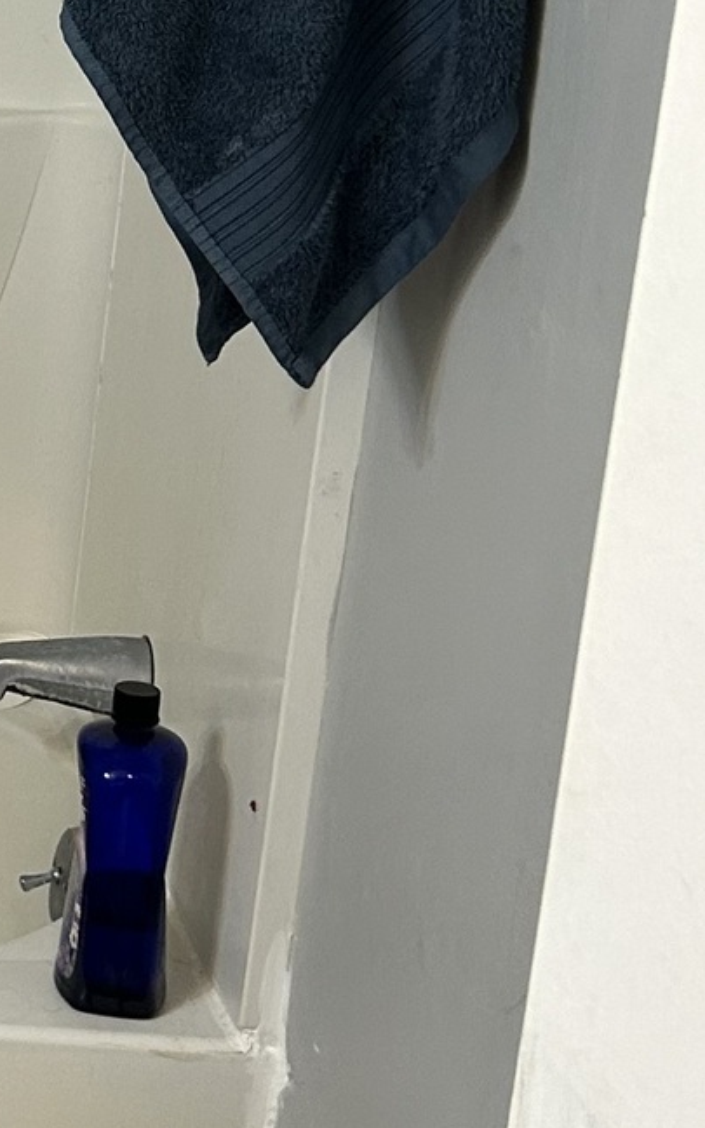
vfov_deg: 21.0
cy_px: 272
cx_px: -695
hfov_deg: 11.9
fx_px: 3013
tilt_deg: -14.6
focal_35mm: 98
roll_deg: -0.3
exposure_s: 1/60
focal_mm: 5.7
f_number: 1.5
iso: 125
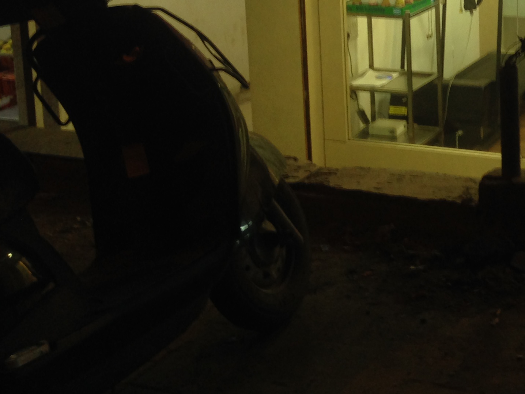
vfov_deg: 18.8
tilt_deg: -9.8
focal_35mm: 75
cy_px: -49
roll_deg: -1.0
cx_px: 580
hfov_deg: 24.3
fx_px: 1137
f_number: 2.4
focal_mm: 4.12
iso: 80
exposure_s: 1/20
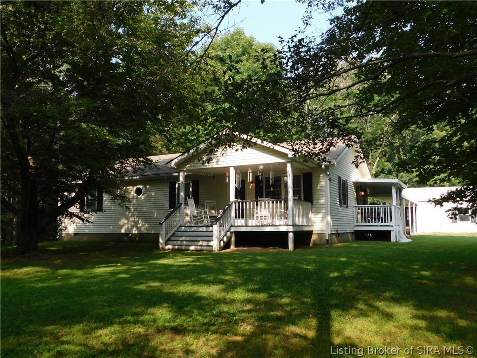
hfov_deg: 60.0
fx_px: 413
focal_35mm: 30
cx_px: 238
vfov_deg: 46.8
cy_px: 179
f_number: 3.2
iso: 125
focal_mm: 5.3
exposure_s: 1/400
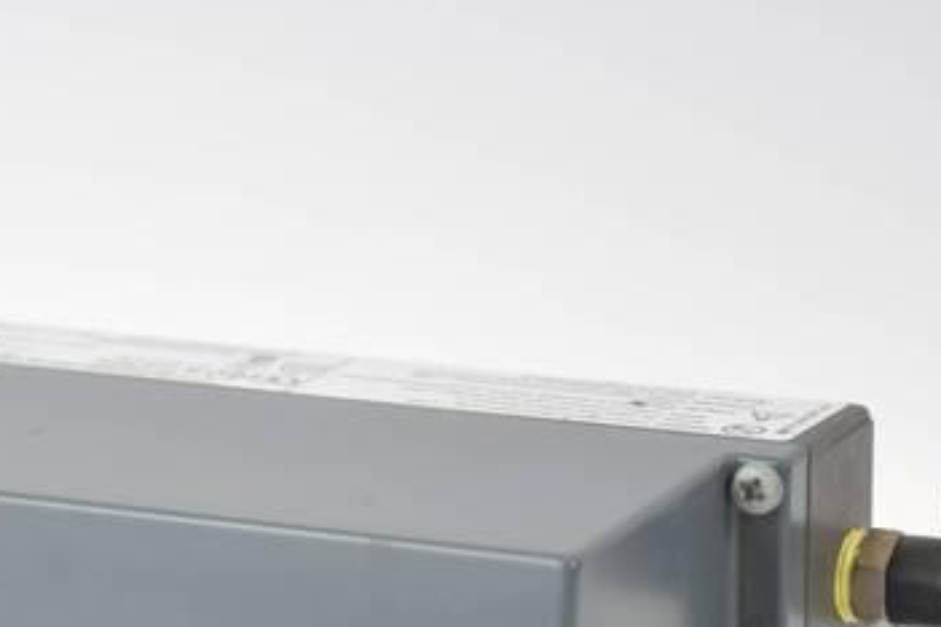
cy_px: 685
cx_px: 220
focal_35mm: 212
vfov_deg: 6.5
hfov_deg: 9.7
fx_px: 5541
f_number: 5
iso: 100
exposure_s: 1/25
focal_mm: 62
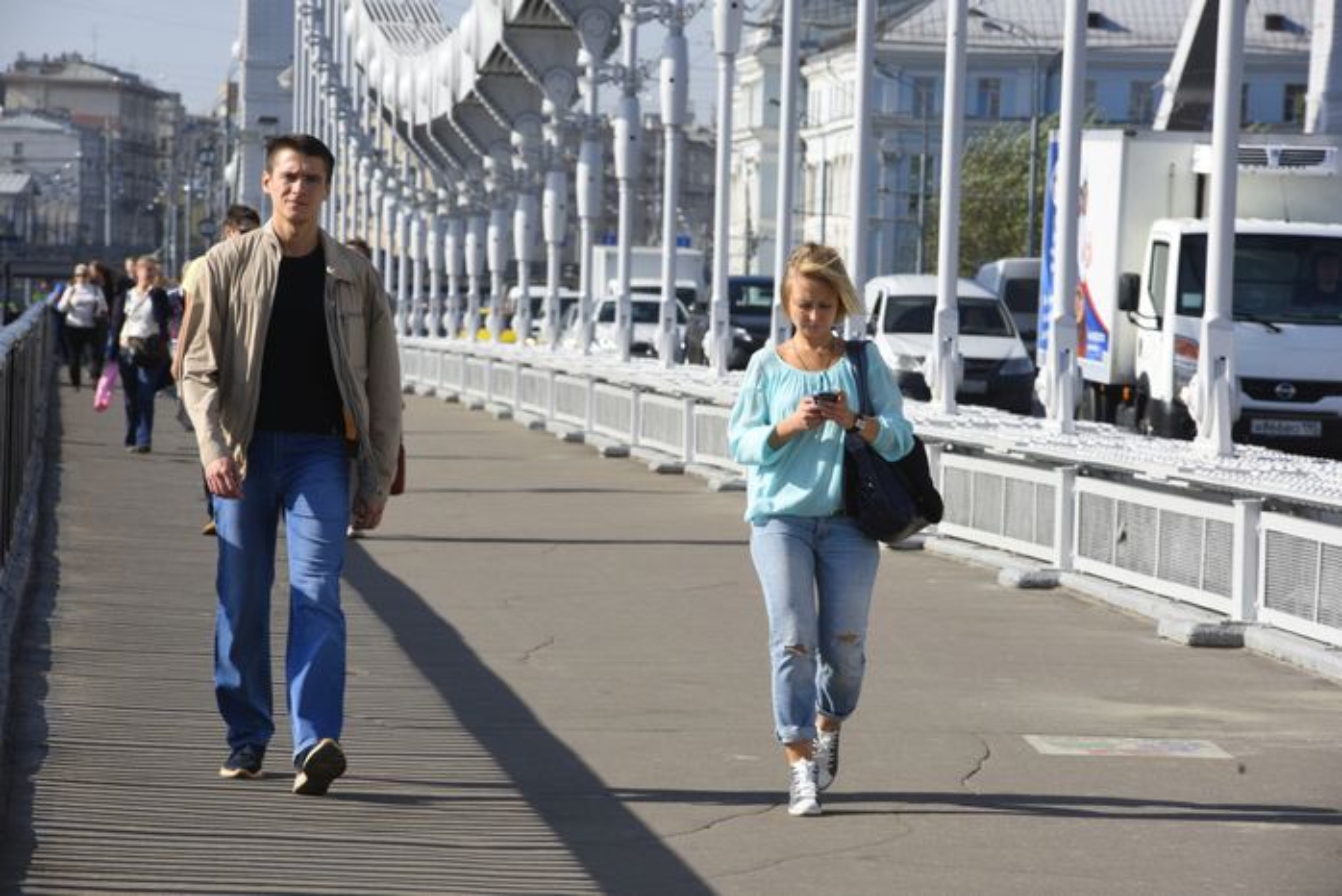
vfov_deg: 7.4
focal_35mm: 185
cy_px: 448
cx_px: 671
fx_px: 6899
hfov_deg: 11.1
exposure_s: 1/200
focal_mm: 185
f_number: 13
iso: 200
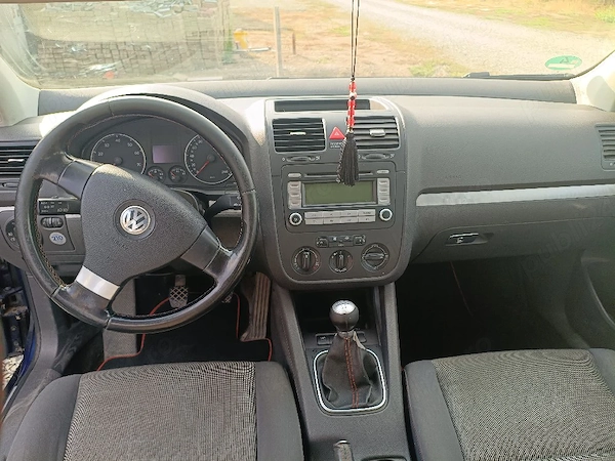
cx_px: 308
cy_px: 230
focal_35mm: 26
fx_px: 462
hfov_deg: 67.3
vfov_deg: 53.1
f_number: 1.5
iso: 51
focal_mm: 4.94
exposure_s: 1/139
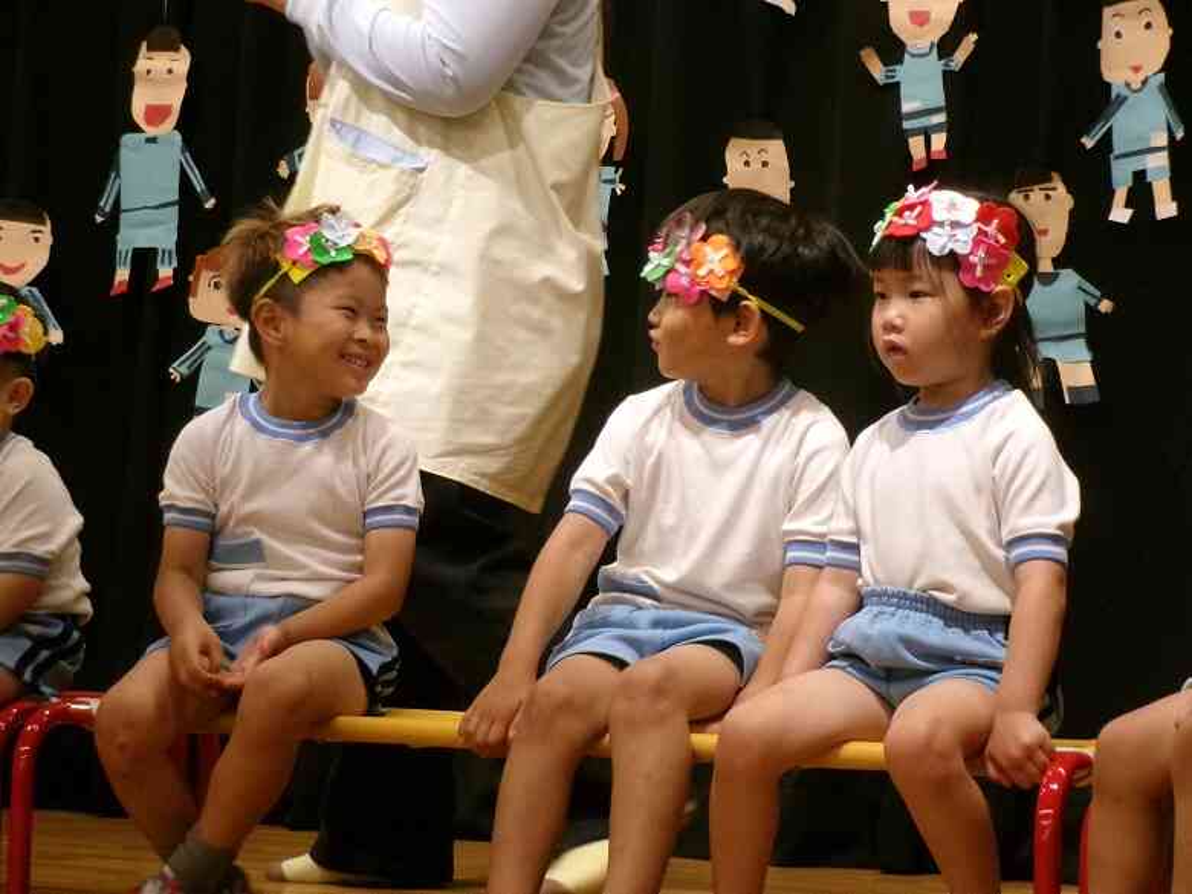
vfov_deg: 15.6
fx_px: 3271
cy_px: 447
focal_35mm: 95
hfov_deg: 20.7
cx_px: 596
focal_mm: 16.9
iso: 680
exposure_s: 1/125
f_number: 5.8
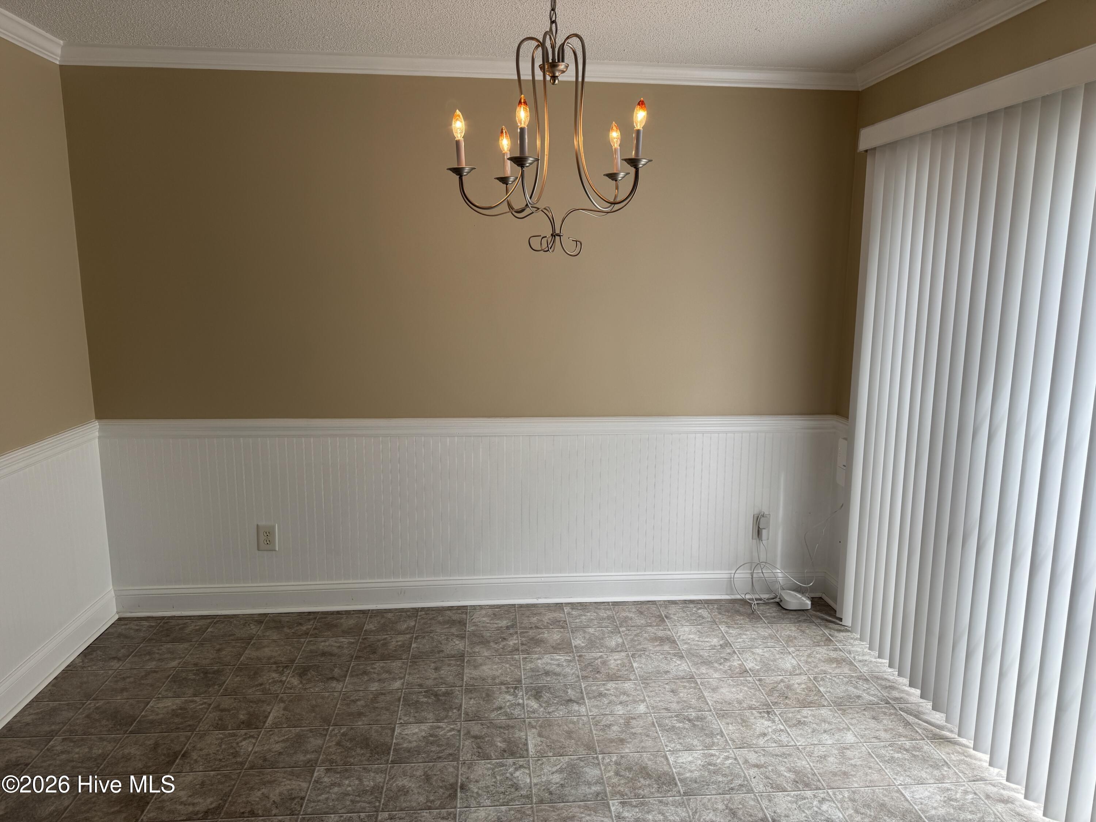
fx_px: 760
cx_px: 548
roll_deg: +0.1
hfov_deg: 71.6
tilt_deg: -11.1
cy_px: 411
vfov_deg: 56.8
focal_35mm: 24
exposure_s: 1/256
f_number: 1.78
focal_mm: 6.76
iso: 64
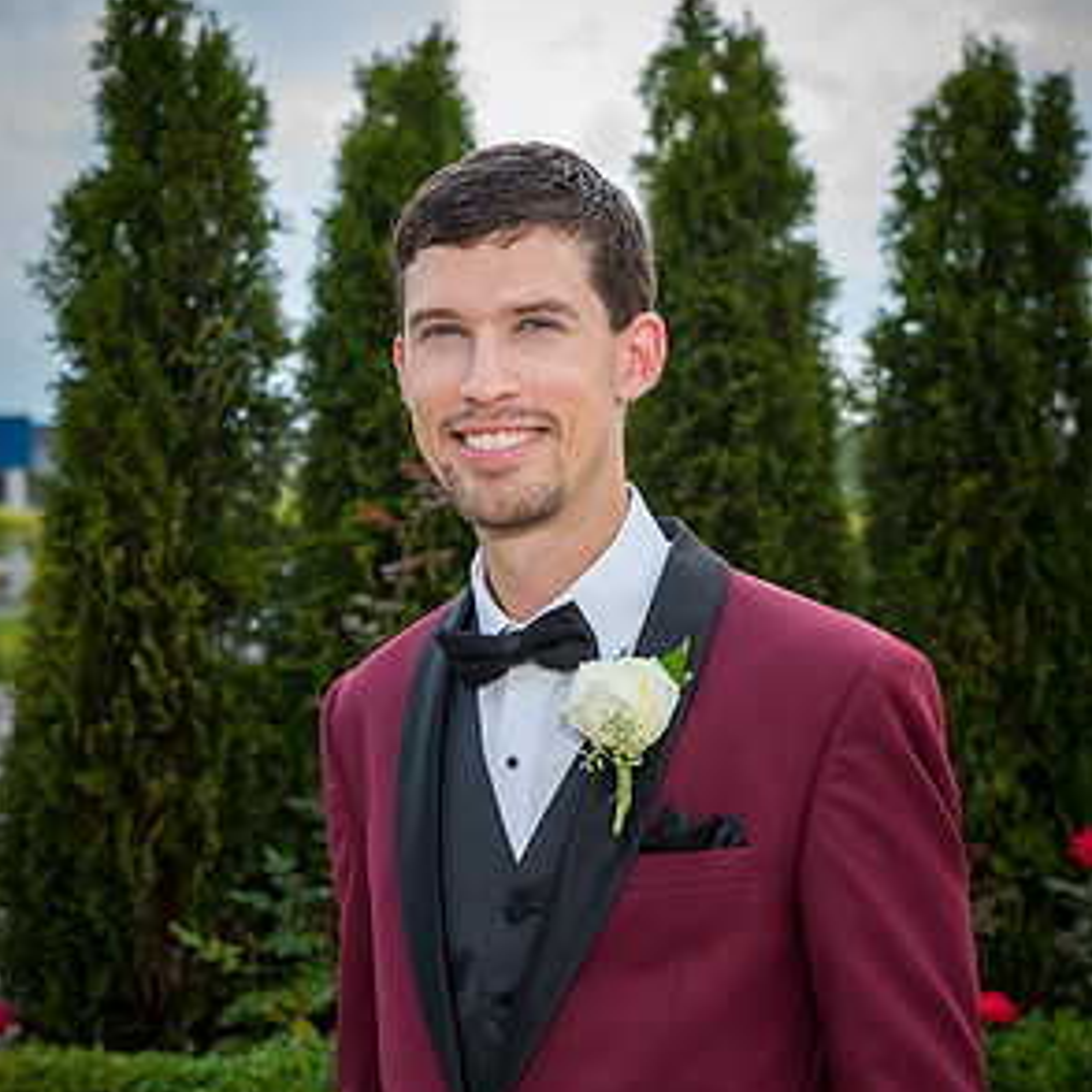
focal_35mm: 91
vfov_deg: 19.0
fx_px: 3248
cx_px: 540
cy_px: 787
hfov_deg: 19.1
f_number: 5.6
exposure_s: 1/90
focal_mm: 70
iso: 100
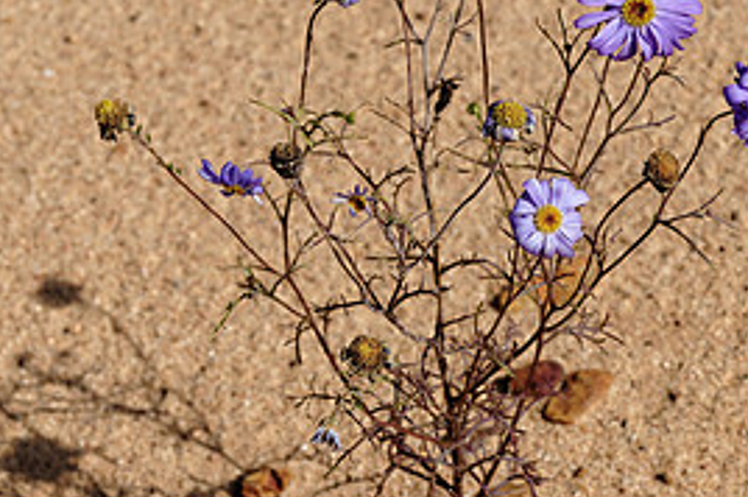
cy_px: 226
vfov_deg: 11.7
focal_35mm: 117
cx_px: 798
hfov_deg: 17.0
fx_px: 2428
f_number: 8
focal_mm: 36.25
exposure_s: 1/400
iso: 100
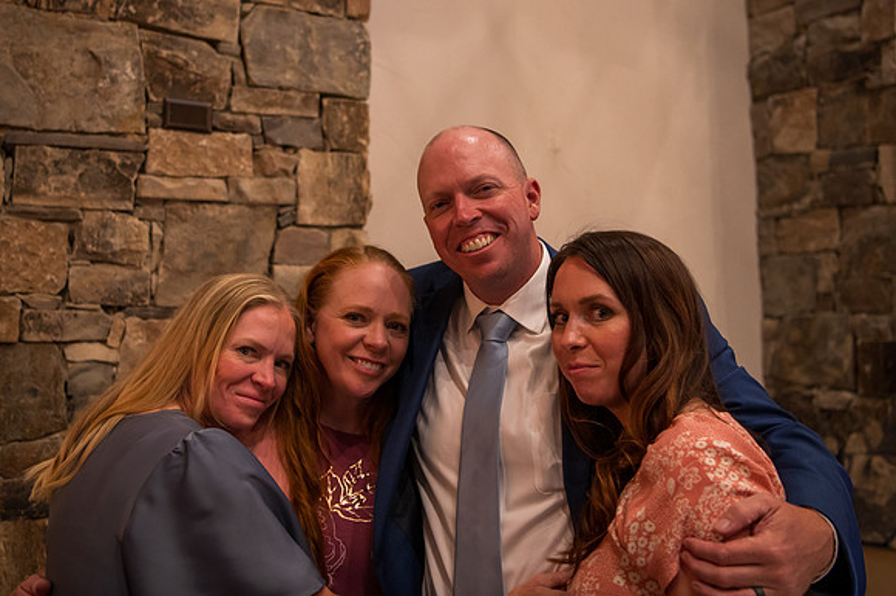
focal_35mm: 42
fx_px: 1033
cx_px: 439
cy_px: 232
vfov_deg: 32.1
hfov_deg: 46.9
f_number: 2.8
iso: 4000
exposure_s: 1/125
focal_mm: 34
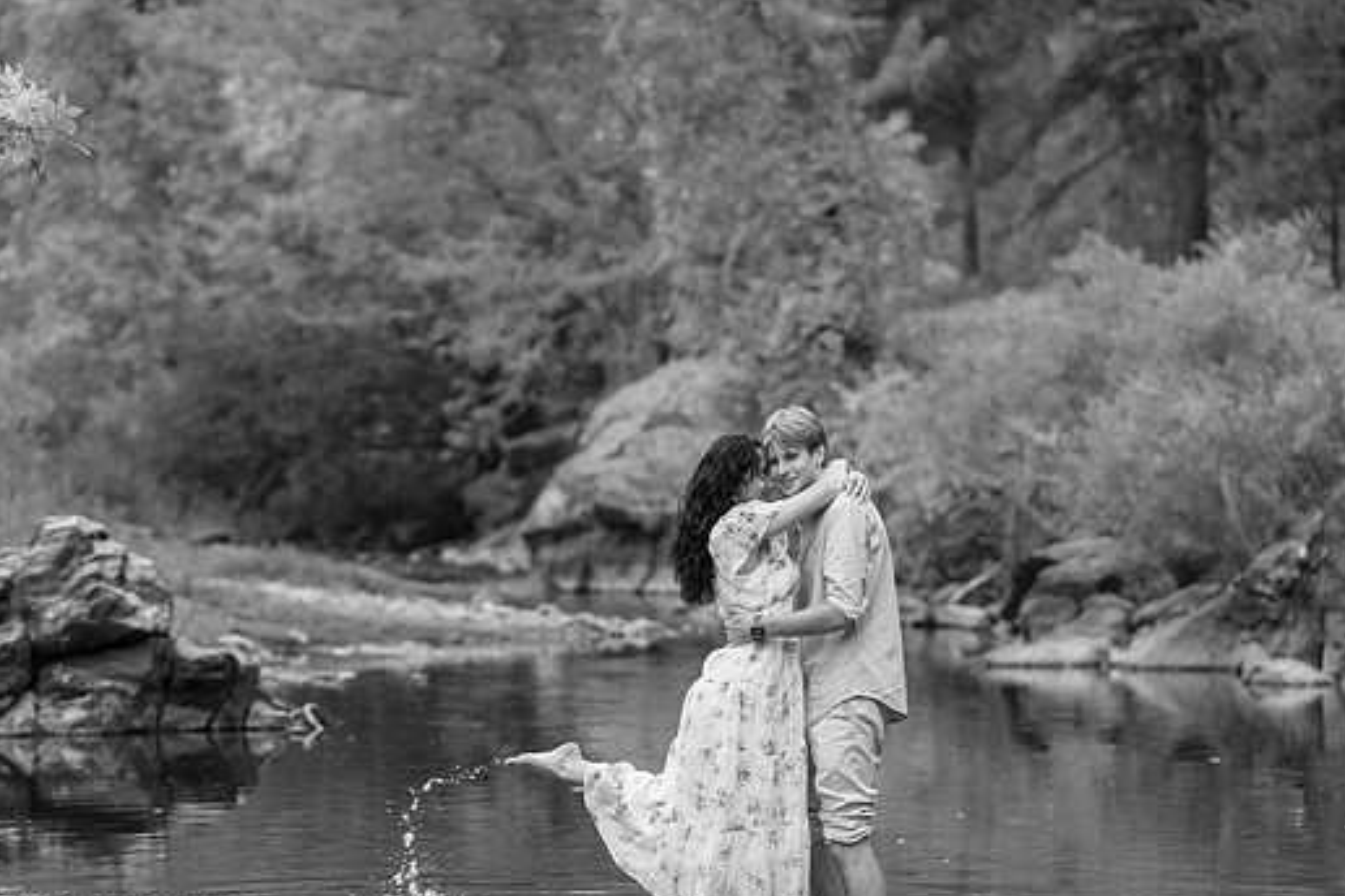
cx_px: 600
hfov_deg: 13.4
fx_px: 5716
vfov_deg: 9.0
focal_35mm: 153
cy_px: 499
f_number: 3.5
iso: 1000
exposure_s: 1/200
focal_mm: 136
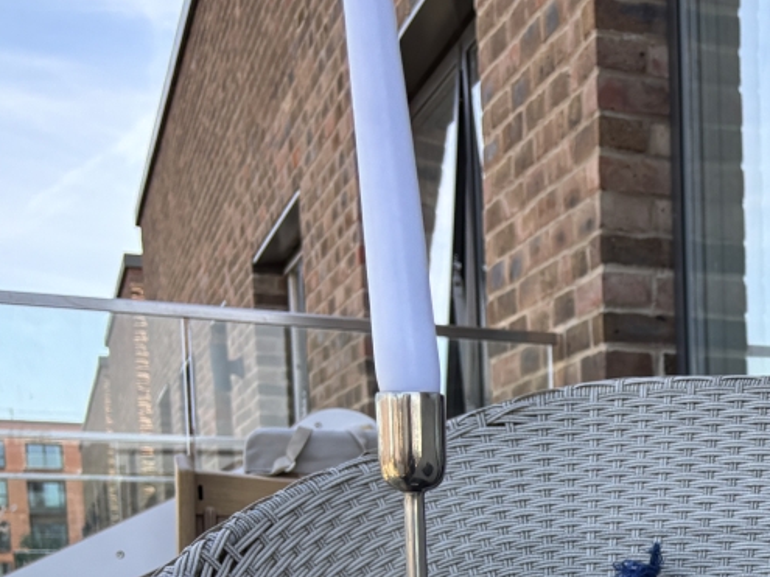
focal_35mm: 84
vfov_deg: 16.3
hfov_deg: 20.9
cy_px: 824
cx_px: 1044
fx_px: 1868
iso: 50
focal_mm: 5.96
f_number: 1.6
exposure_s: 1/502
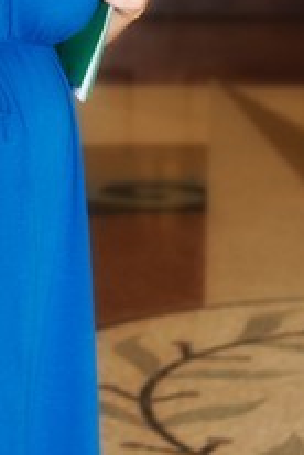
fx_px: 2419
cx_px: -37
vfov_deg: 10.7
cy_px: -4
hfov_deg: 7.1
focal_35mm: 191
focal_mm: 44
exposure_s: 1/160
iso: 640
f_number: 2.8
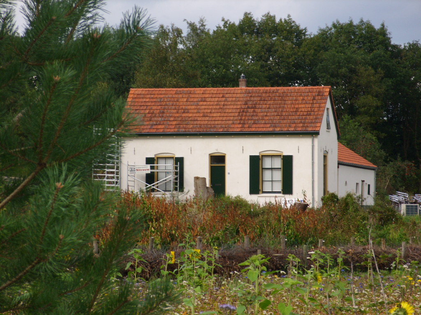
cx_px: 210
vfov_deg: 7.8
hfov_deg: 10.4
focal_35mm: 190
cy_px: 158
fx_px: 2311
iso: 50
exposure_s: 1/148
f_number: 6.3
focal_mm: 39
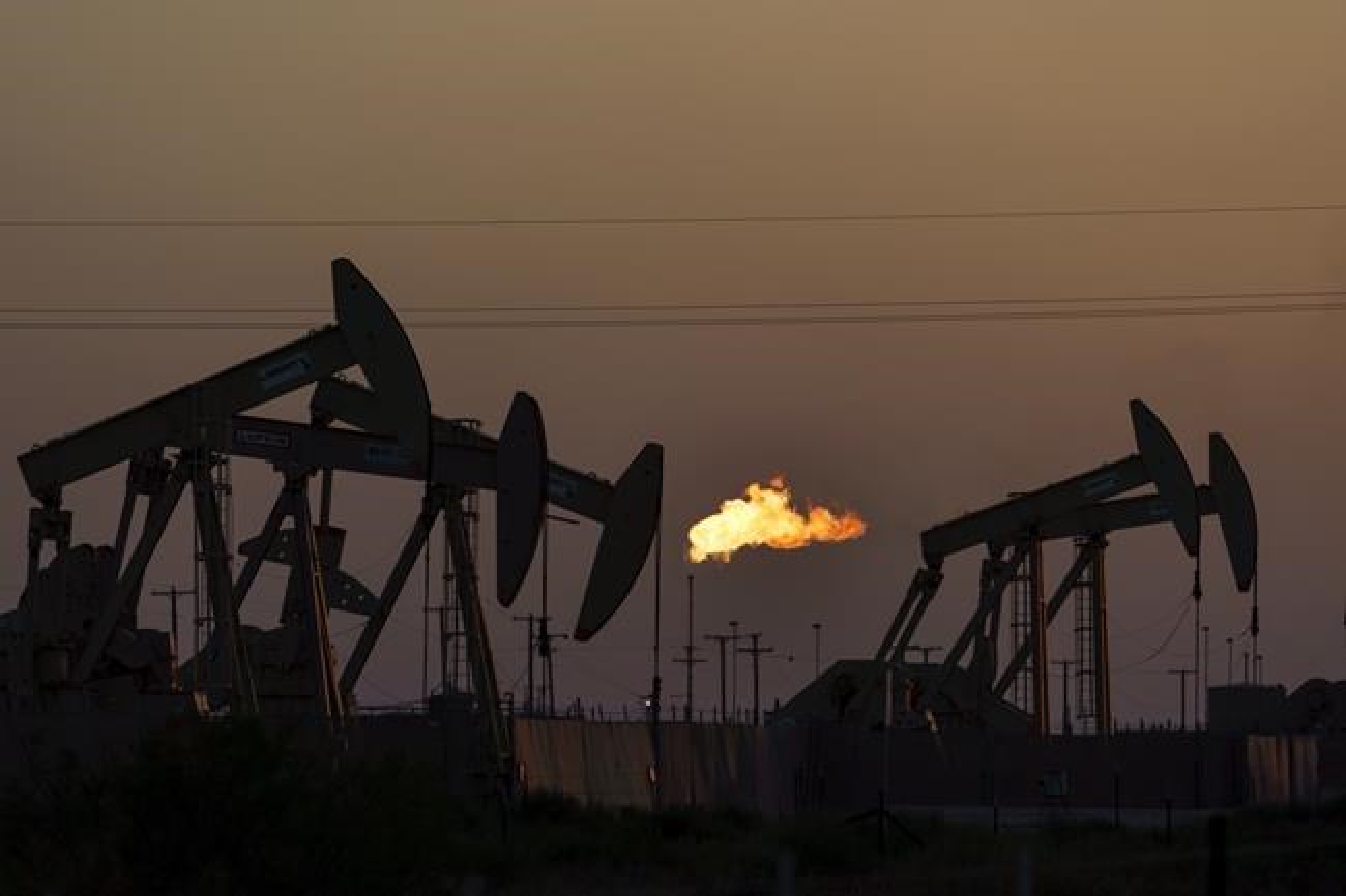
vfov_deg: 4.5
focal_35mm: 306
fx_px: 11437
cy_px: 448
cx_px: 673
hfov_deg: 6.7
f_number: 5.6
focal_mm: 306
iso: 100
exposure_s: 1/640
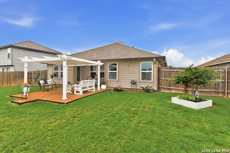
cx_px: 115
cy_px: 76
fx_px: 115
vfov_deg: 67.4
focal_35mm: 18
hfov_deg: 90.0
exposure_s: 1/320
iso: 100
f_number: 7.1
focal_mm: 12
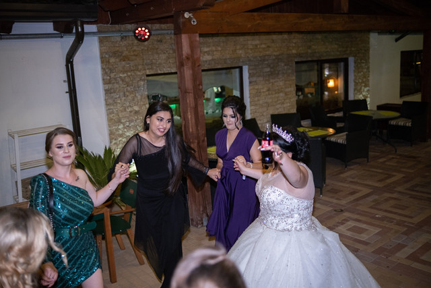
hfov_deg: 54.4
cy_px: 144
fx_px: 419
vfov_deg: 37.9
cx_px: 216
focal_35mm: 35
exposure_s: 1/125
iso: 1000
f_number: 1.4
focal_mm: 23
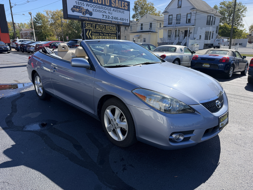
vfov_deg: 56.8
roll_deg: +0.5
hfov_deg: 71.6
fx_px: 175
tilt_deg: -15.4
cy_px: 95
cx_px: 126
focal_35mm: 24
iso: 100
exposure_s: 1/3425
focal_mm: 6.76
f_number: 1.78
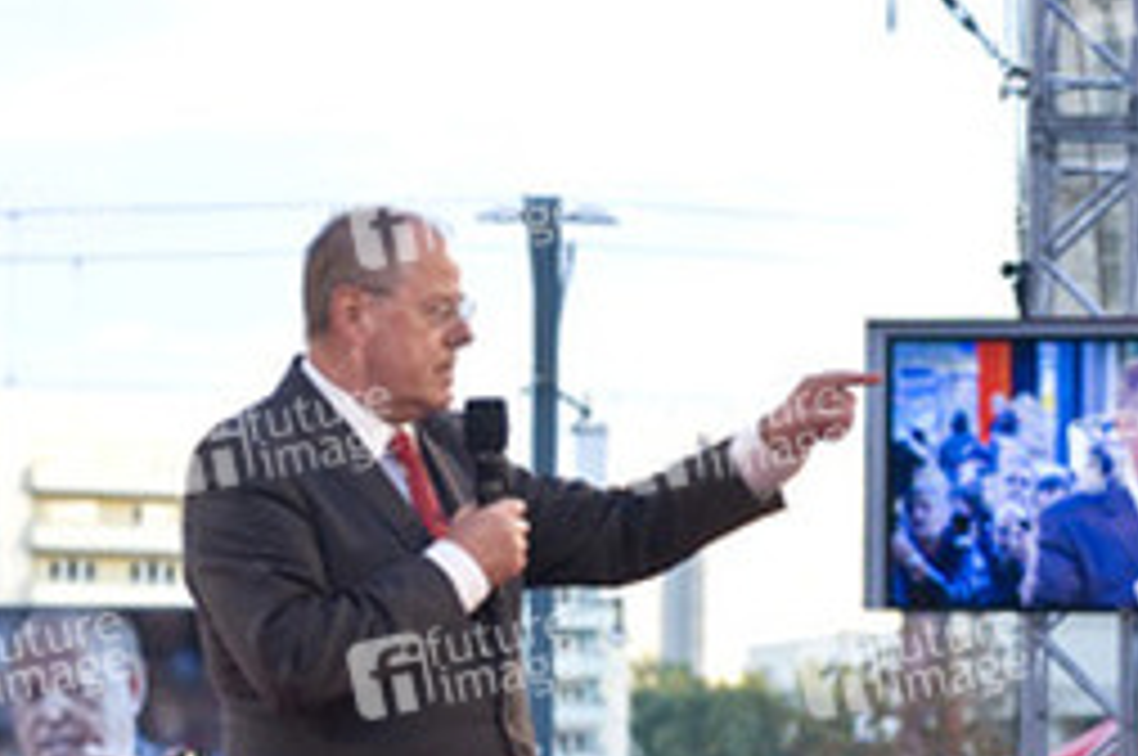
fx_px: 5904
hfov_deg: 11.0
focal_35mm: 187
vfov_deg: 7.3
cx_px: 792
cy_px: 554
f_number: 7.1
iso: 1600
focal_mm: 105
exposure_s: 1/320
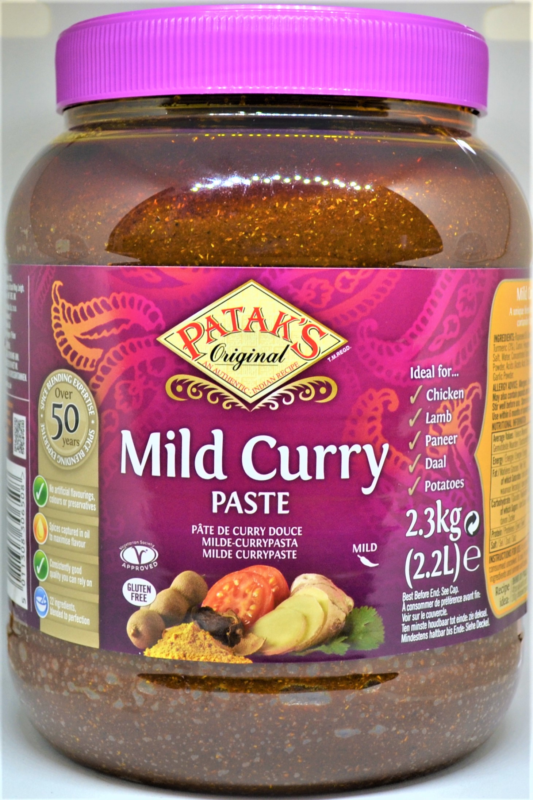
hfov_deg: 39.9
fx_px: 733
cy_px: 400
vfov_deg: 57.2
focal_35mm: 33
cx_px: 266
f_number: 5.6
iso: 220
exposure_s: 1/60
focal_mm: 22
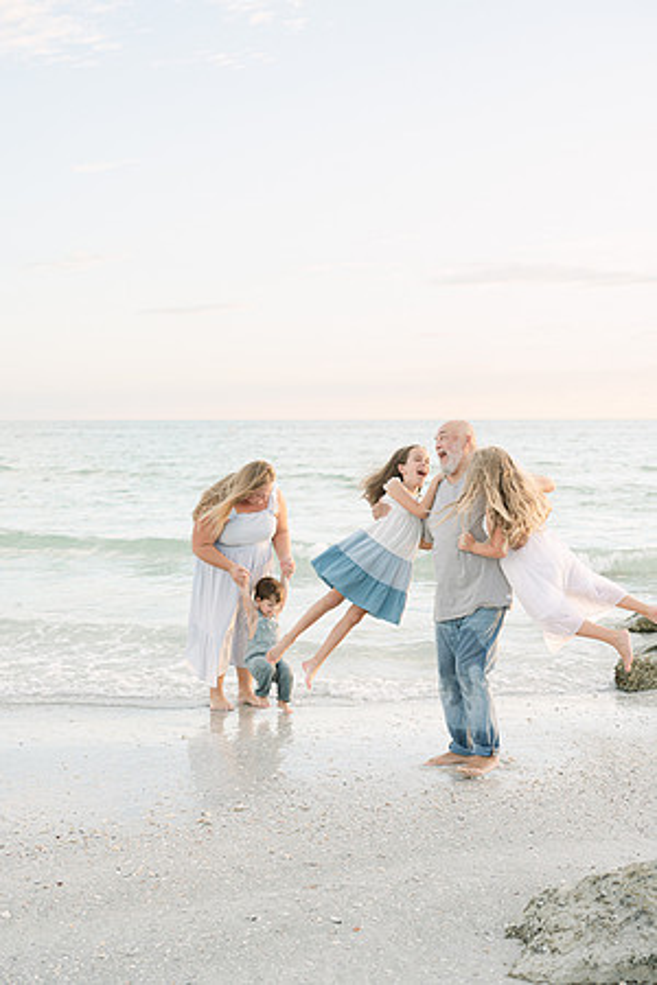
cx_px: 328
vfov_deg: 39.6
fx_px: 1369
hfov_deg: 27.0
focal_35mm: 50
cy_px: 492
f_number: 3.2
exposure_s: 1/400
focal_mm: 50
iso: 320
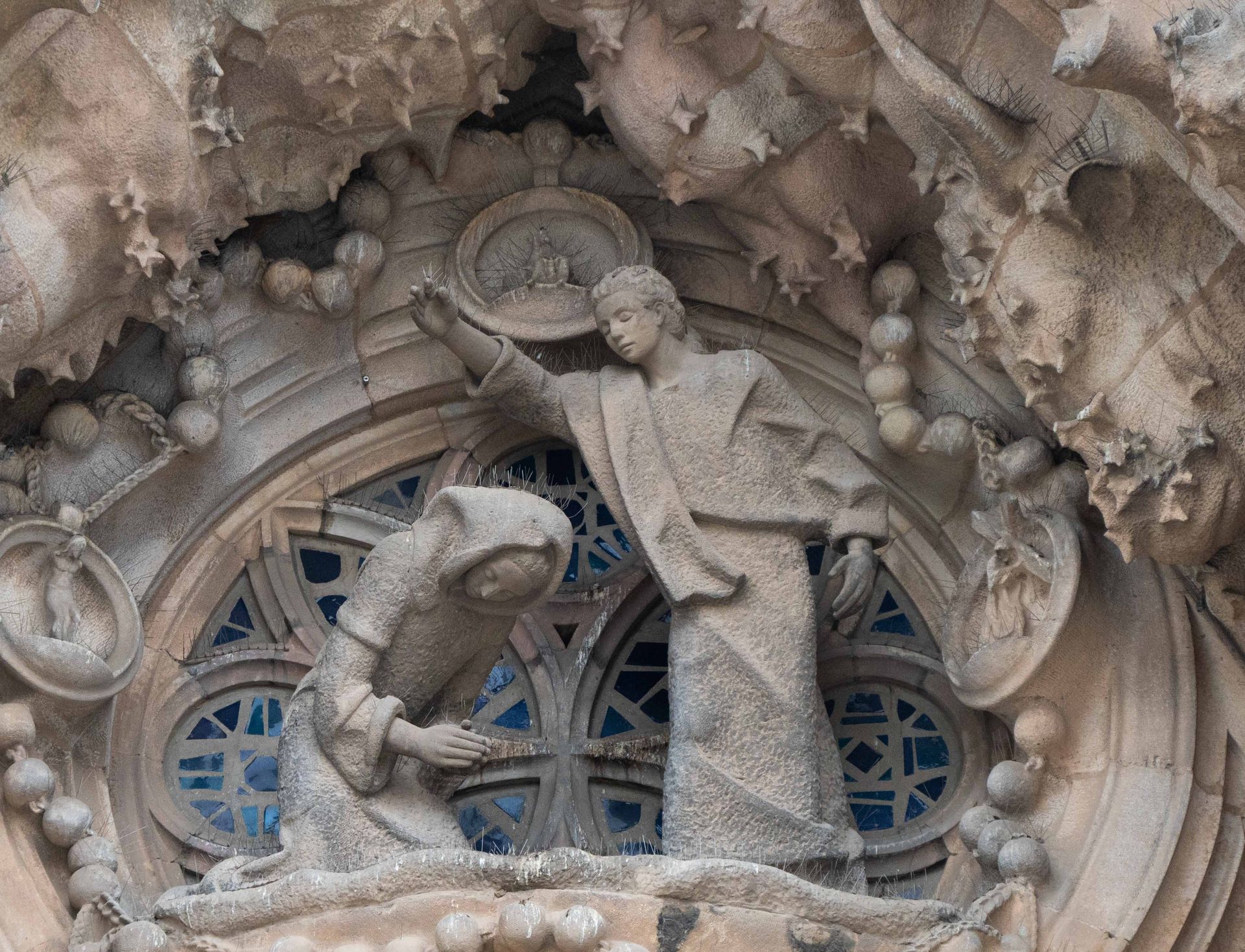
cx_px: 386
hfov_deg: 8.4
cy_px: 656
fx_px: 8493
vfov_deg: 6.4
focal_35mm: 234
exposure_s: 1/400
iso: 3200
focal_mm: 155
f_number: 6.3
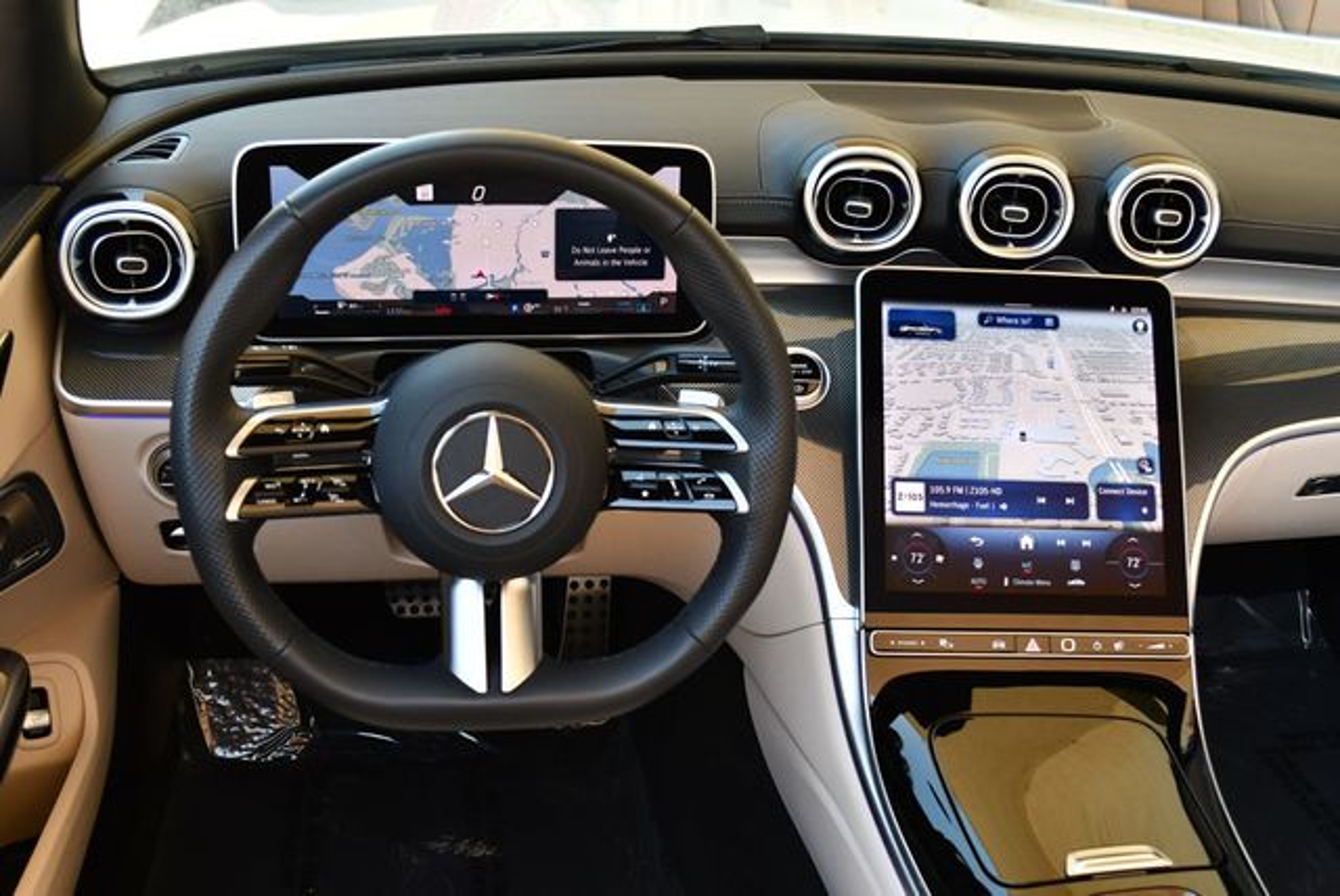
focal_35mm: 36
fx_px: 1341
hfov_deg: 53.1
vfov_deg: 36.9
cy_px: 448
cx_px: 670
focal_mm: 18
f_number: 4
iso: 400
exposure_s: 1/250
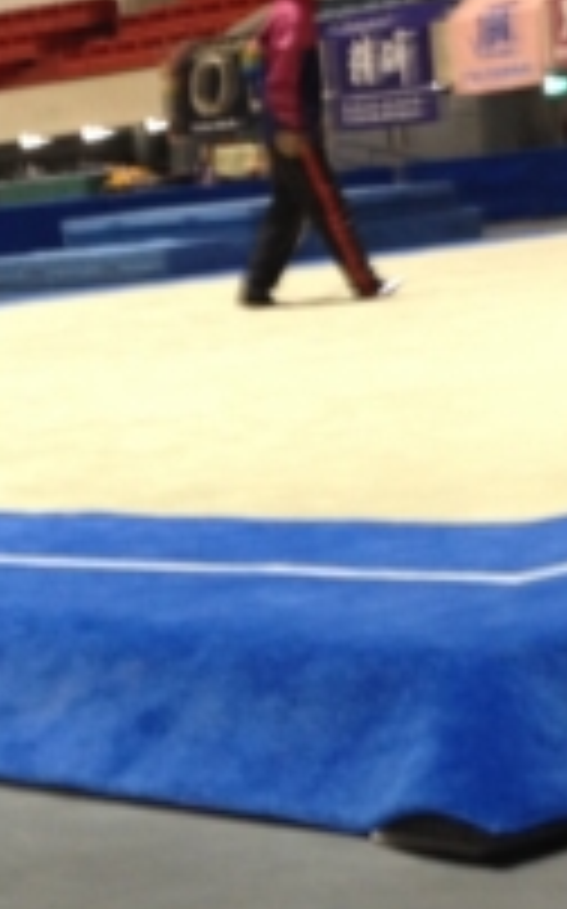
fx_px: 3640
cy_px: 644
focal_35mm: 147
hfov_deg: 8.9
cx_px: 176
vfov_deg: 14.2
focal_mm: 4.28
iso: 80
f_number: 2.4
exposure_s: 1/20
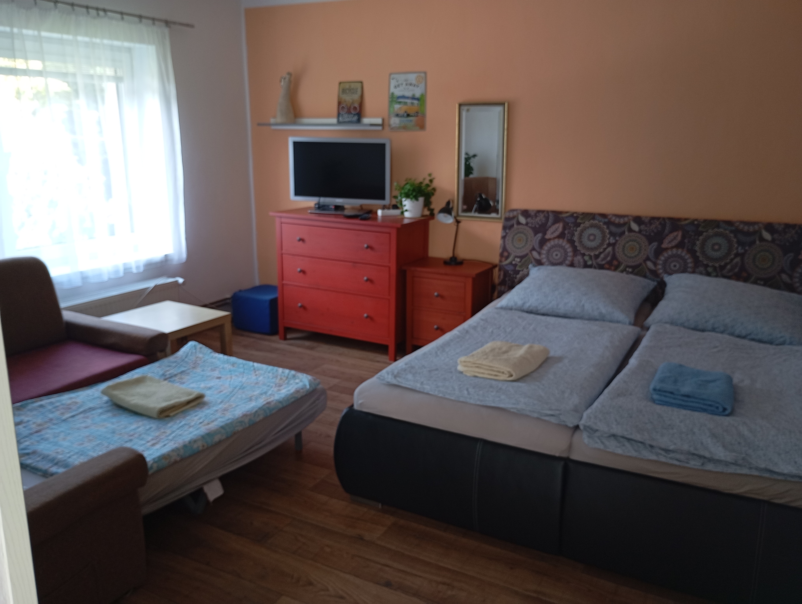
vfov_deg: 49.9
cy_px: 302
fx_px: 650
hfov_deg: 63.4
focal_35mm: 28
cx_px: 401
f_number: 1.8
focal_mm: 4.27
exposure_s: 1/50
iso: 470
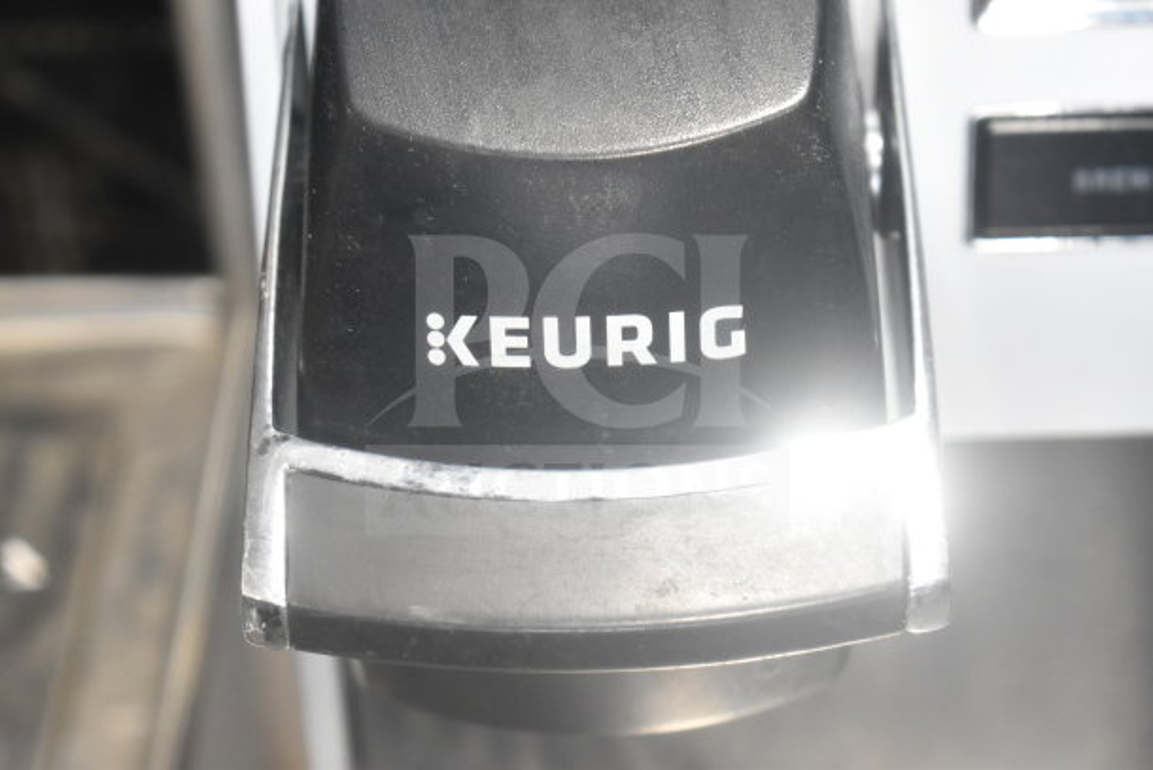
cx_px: 576
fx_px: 2643
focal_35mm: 82
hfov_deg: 24.6
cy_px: 385
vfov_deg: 16.6
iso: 2200
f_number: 5.6
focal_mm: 55
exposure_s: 1/100
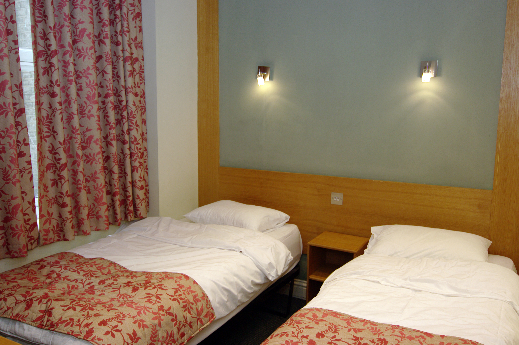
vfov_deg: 42.2
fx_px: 446
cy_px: 172
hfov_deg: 60.3
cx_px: 260
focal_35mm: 31
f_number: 4
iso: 400
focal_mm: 21
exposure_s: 1/30
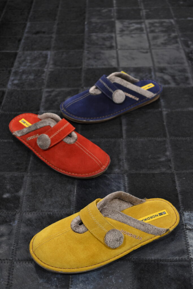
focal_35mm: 45
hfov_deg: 29.9
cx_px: 96
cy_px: 144
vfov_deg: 43.6
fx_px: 362
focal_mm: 30
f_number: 4.5
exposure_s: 1/15
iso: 400
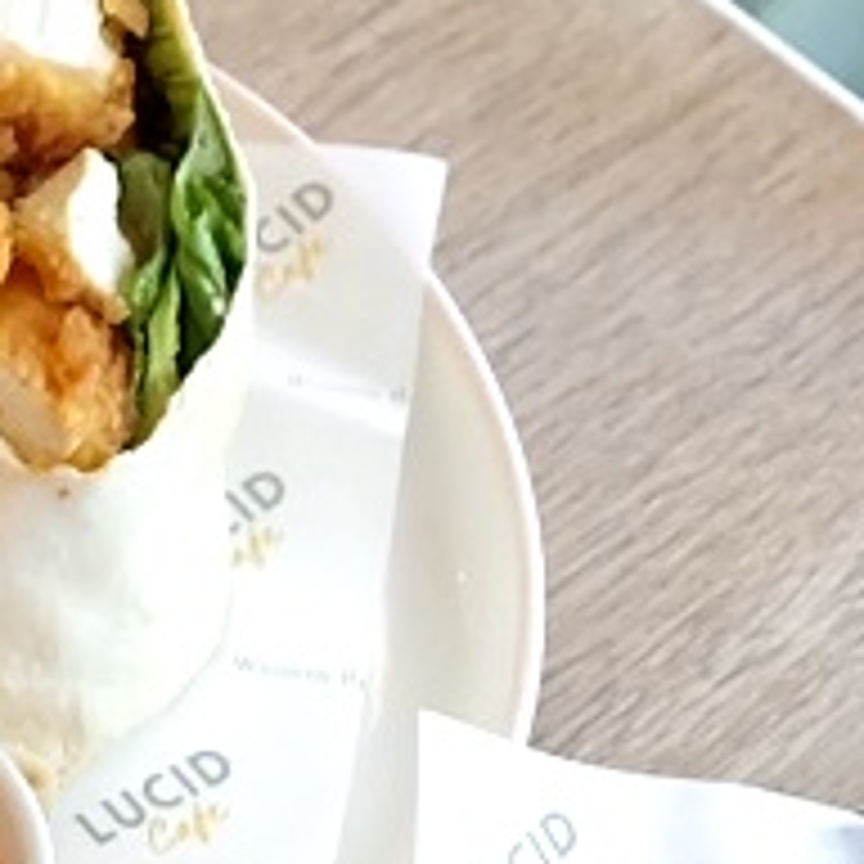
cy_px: 747
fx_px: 9093
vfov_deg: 5.4
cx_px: -508
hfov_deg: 5.4
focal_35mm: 322
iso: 800
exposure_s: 1/200
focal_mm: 27
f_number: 2.8
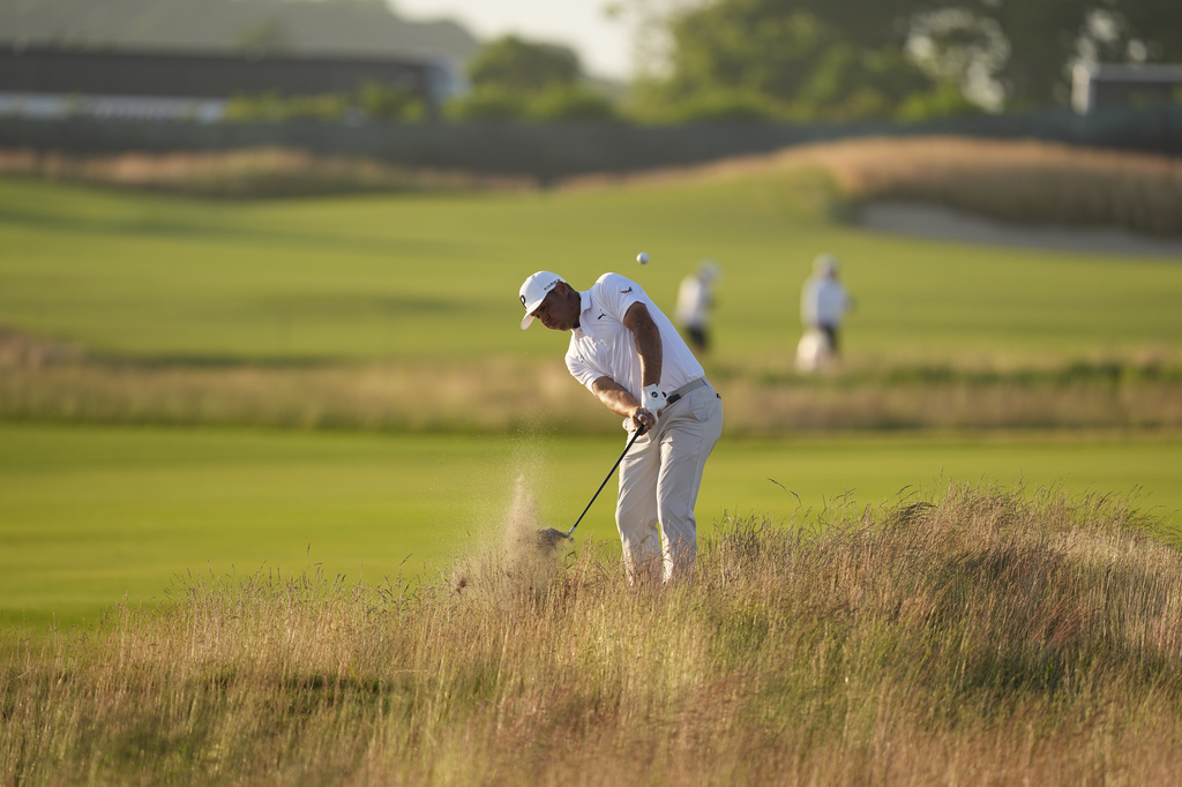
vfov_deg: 3.4
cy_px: 394
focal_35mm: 400
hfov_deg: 5.2
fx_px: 13128
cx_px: 591
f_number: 3.2
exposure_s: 1/2000
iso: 320
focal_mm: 400
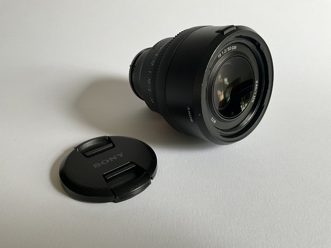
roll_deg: +0.1
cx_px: 166
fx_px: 277
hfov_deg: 61.7
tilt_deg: -29.8
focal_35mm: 29
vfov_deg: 48.2
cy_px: 124
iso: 320
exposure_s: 1/60
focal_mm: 3
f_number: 1.8
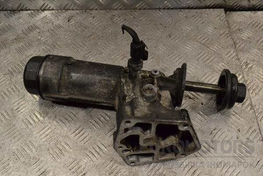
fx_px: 241
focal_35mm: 33
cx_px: 132
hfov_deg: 57.2
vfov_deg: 40.0
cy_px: 88
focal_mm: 22
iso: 3200
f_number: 10
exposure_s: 1/400
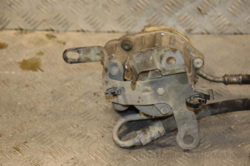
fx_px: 687
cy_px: 83
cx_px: 125
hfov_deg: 20.6
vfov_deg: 13.8
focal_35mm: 99
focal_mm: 66
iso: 800
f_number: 5.3
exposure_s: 1/160
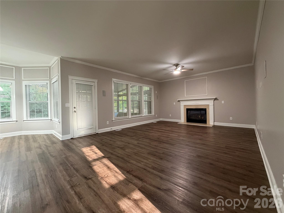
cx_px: 142
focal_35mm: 14
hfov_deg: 102.1
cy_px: 106
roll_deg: +1.8
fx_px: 115
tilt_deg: -0.7
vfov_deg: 85.7
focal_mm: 2.22
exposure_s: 1/60
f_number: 2.2
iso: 500
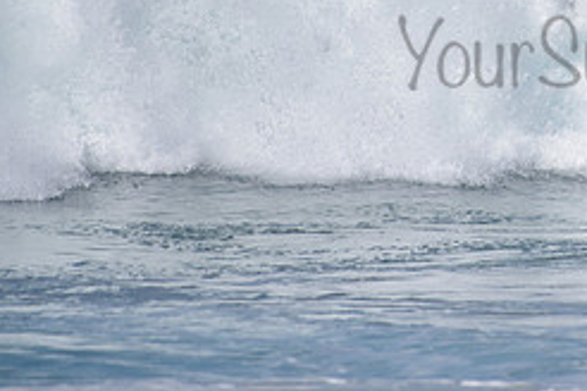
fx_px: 19239
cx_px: 644
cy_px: 32
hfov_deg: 1.7
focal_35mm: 1180
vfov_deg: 1.2
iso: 160
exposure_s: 1/2000
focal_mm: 500
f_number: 5.6
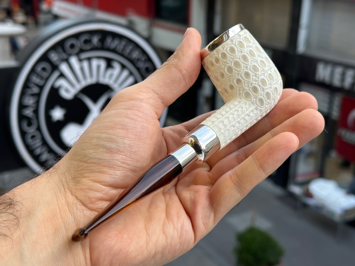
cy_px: 133
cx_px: 178
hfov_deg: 39.7
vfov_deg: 30.3
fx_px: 492
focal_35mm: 48
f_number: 1.78
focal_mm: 6.86
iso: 50
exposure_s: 1/135
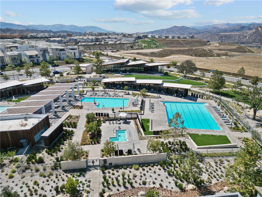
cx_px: 131
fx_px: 182
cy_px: 98
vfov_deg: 56.8
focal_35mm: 24
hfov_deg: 71.6
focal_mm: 6.72
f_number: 1.7
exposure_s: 1/4000
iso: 130
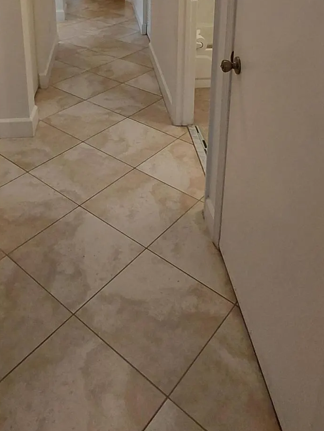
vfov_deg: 47.5
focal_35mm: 35
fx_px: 437
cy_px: 46
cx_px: 123
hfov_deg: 40.5
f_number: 2.2
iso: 100
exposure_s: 1/60
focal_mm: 1.64
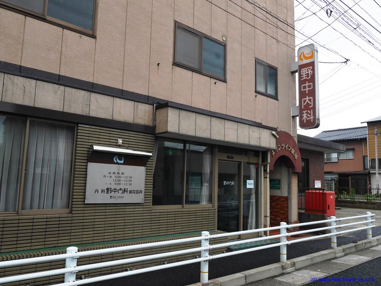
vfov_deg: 49.7
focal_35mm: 28
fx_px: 308
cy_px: 143
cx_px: 190
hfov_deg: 63.4
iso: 200
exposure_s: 1/250
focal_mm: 14
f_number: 6.3
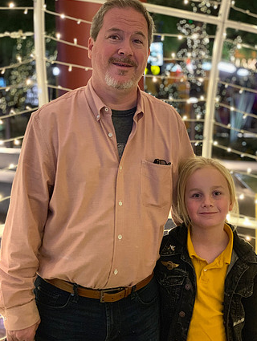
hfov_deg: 26.6
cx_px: 132
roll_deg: -1.3
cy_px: 169
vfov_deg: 34.9
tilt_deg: -6.1
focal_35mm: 55
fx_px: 543
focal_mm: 6
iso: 500
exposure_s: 1/30
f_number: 2.4
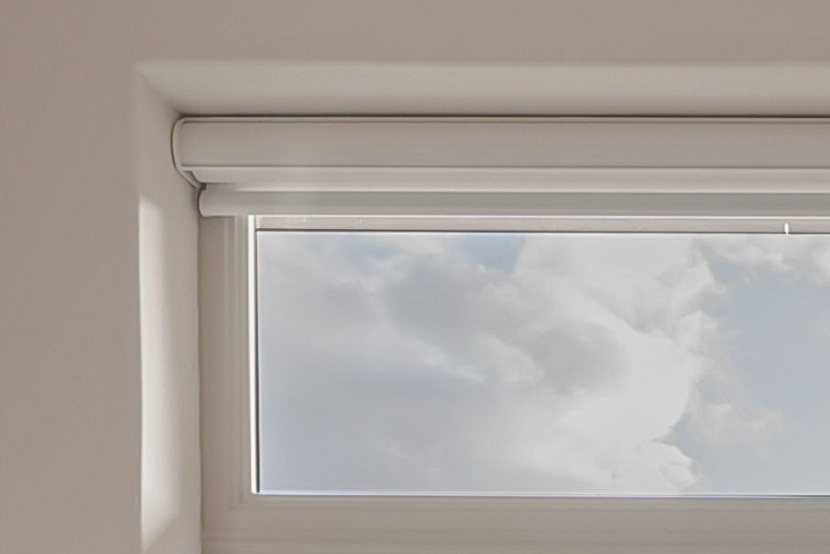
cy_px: 1300
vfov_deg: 12.0
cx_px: 1234
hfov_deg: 19.2
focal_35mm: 93
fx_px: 2145
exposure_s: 1/5
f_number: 8
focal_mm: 14
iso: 100
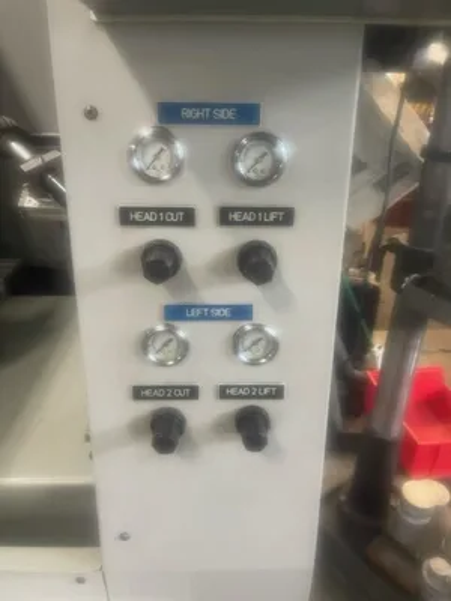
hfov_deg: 53.1
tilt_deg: -26.9
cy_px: 300
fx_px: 452
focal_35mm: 26
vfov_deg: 67.3
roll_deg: -2.1
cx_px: 226
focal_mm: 5.1
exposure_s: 1/60
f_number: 1.6
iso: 320
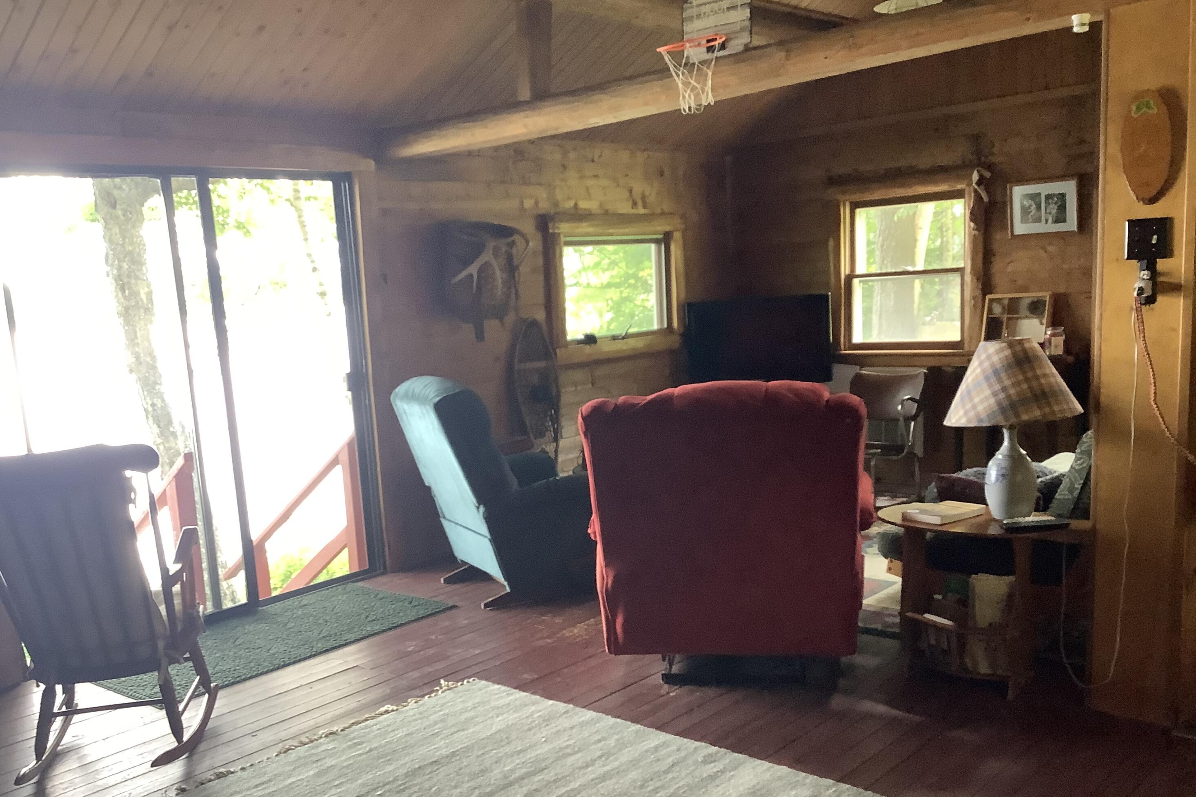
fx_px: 1096
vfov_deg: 39.9
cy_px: 452
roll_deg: +3.1
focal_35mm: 33
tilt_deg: -8.9
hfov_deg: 57.2
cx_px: 586
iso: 160
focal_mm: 3.3
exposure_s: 1/60
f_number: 2.4
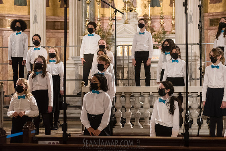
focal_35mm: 87
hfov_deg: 23.4
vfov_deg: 15.7
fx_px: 546
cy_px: 75
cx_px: 113
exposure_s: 1/200
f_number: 4
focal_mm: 80
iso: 4000
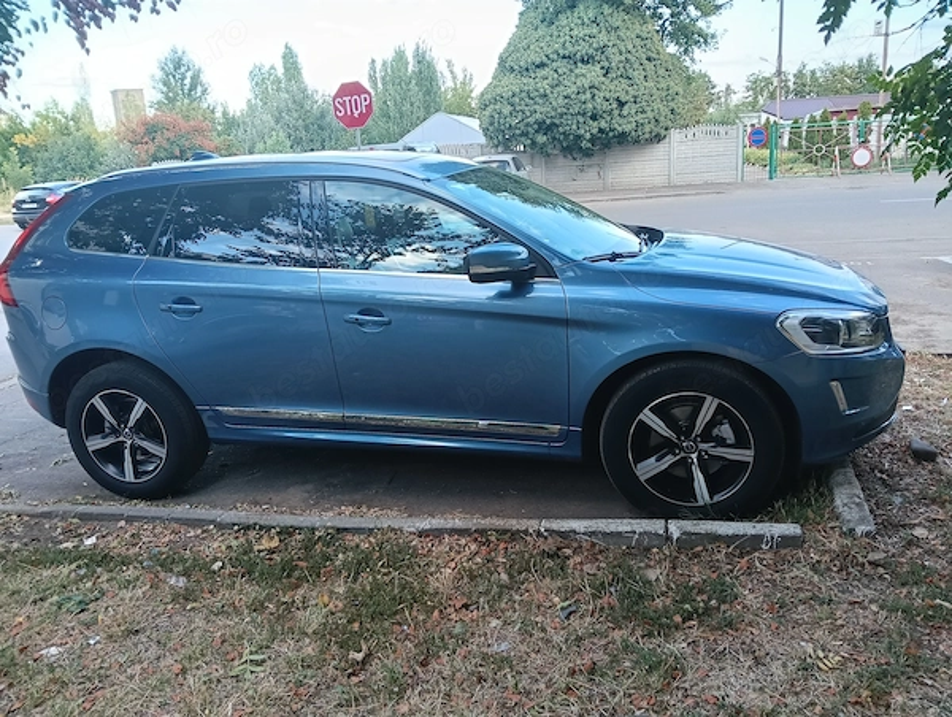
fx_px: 744
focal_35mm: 27
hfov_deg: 65.2
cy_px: 358
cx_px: 476
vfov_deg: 51.5
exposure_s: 1/33.3
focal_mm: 3.98
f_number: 1.8
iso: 80
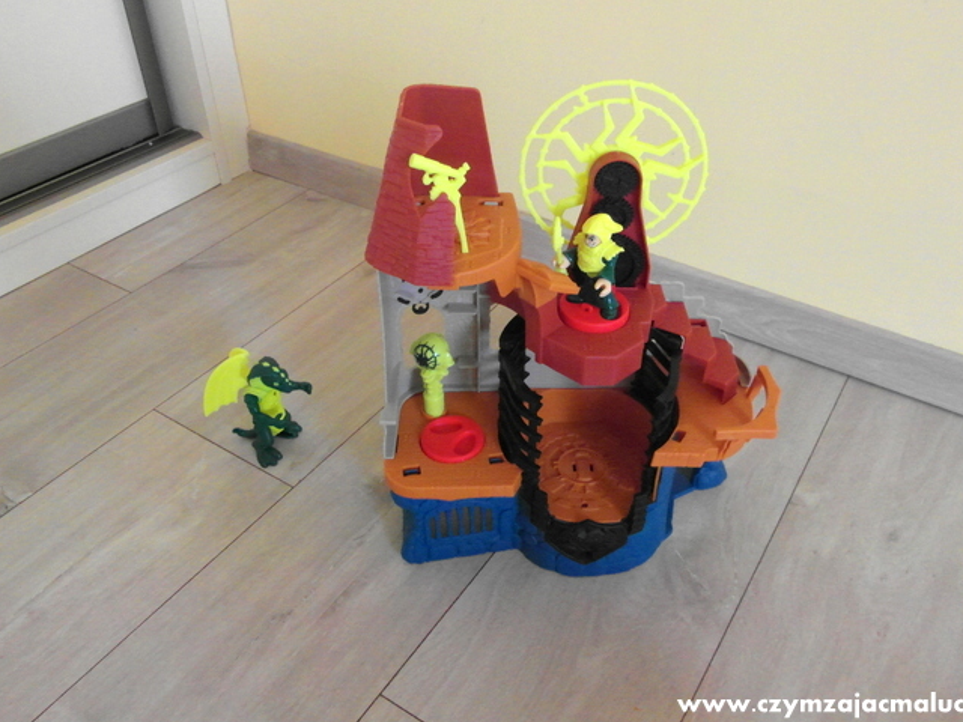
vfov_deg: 51.3
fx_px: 751
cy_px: 331
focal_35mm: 27
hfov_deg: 65.2
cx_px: 519
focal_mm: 4
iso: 640
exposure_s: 1/30
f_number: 3.2
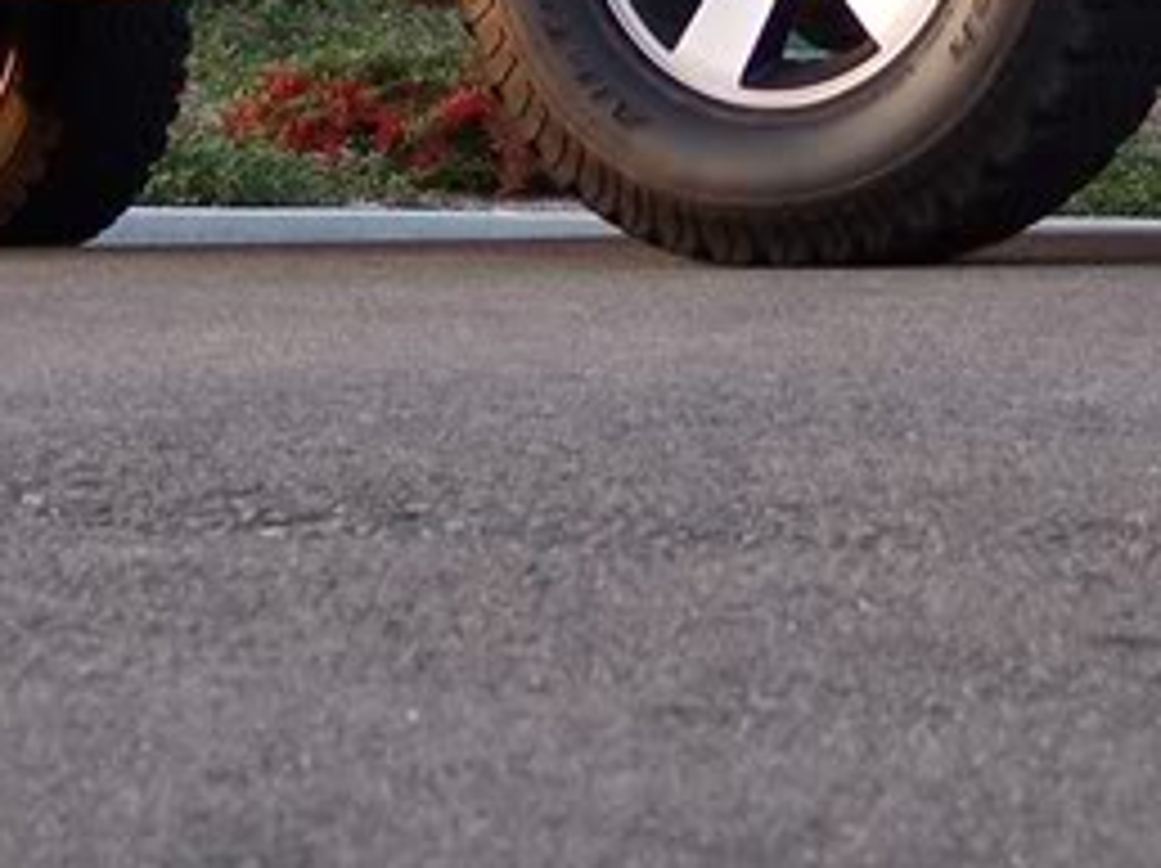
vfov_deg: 8.4
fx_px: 5797
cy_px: -488
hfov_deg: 11.4
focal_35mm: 173
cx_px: 443
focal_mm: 10.7
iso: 100
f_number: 3.4
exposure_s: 1/90
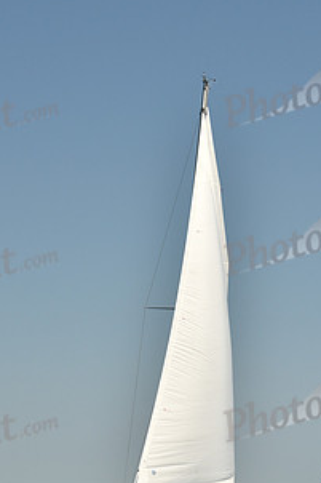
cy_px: 341
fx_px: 2624
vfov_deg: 10.5
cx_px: 141
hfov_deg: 7.0
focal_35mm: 196
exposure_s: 1/800
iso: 250
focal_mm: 102
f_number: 5.6
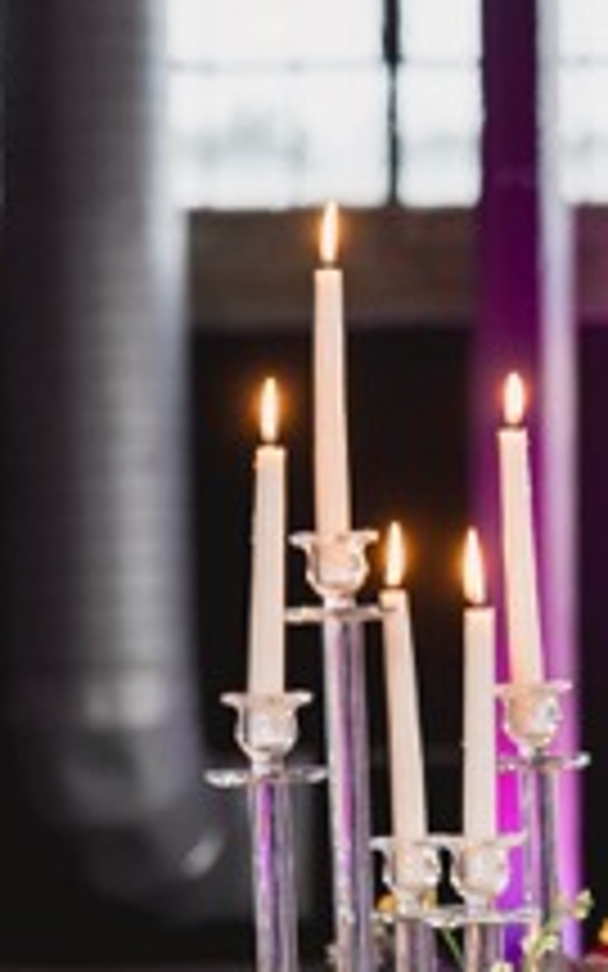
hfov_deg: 6.1
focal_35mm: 211
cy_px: 1062
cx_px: 1038
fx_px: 5594
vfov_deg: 9.8
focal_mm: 35
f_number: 2
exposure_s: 1/200
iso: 640
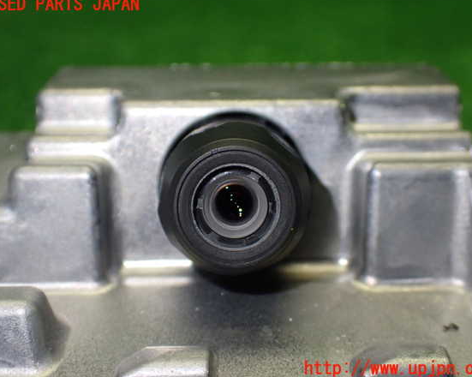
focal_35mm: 50
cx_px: 241
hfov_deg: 37.4
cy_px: 187
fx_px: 698
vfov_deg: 30.2
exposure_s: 1/200
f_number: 3.1
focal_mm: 8.4
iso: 500
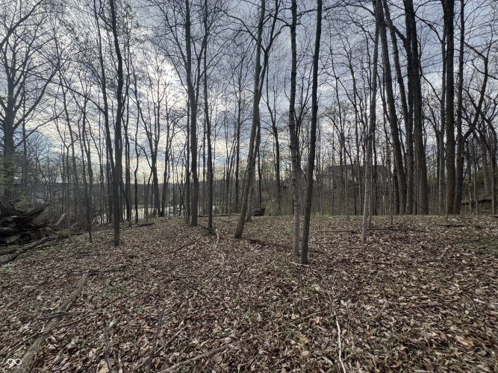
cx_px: 249
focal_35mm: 14
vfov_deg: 85.7
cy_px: 186
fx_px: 201
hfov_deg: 102.1
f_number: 2.2
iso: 50
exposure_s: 1/756
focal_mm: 2.22
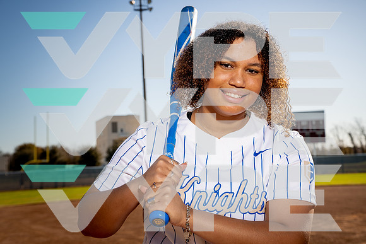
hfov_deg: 32.9
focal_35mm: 61
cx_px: 183
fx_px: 620
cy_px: 122
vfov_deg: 22.3
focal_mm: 61
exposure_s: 1/250
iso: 100
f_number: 7.1
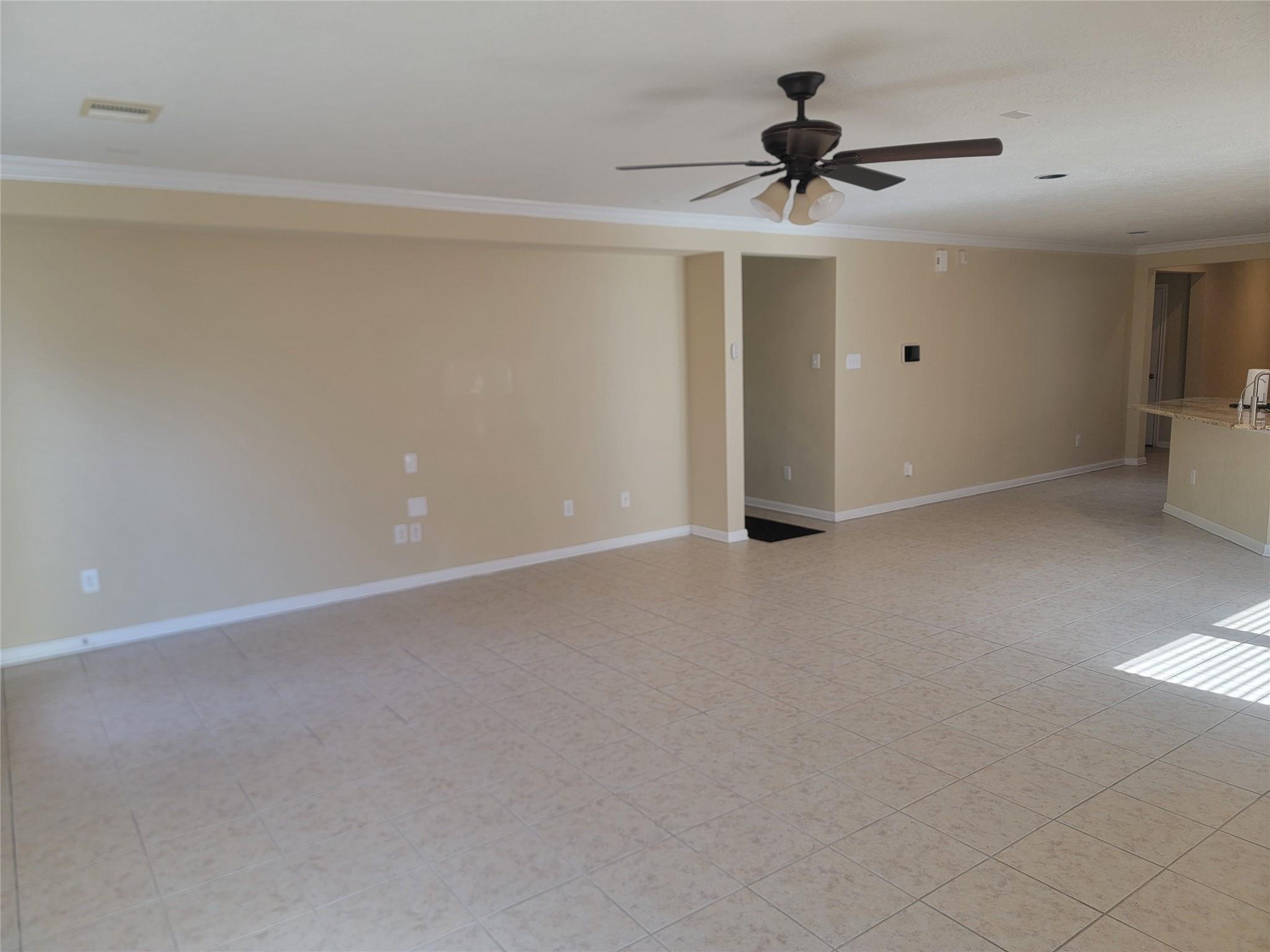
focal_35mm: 24
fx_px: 881
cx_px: 635
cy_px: 476
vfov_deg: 56.8
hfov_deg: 71.6
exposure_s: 1/120
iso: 80
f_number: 1.8
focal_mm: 6.7
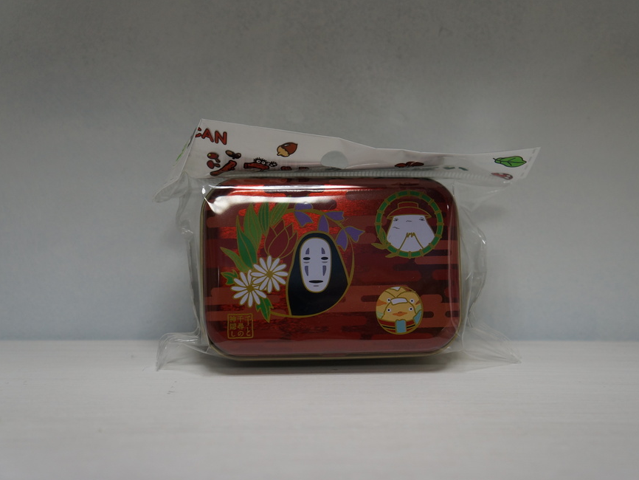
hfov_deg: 37.1
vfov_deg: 28.3
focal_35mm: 52
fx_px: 952
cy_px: 244
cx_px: 344
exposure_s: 1/60
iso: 400
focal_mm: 31
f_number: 4
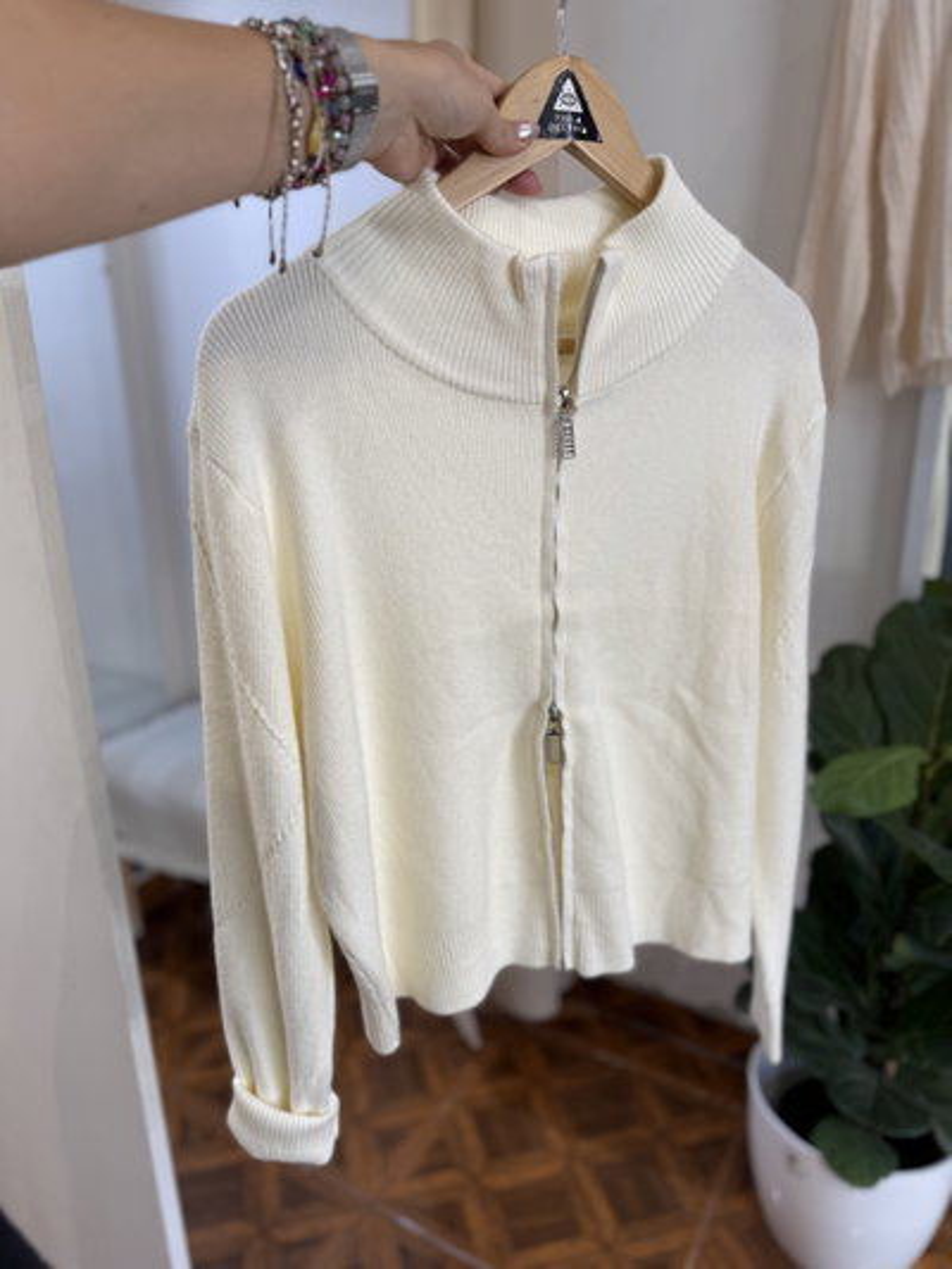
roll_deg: +0.7
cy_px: 634
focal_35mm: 24
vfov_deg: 71.6
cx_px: 476
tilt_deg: -18.3
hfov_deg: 56.8
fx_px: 880
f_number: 1.78
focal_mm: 6.76
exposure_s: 1/121
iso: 80
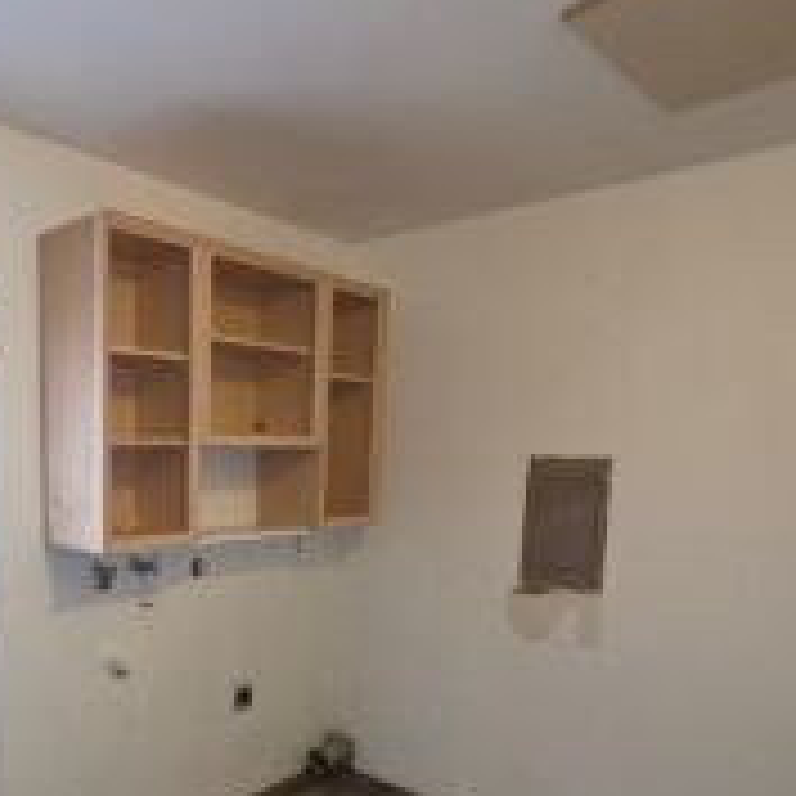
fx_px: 676
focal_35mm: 26
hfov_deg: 57.5
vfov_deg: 59.0
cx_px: 189
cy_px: 553
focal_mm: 2.2
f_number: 1.9
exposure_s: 1/60
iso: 200
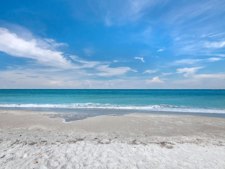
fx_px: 98
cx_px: 105
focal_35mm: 15
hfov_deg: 98.0
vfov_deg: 81.7
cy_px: 89
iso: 400
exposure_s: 1/2000
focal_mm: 7
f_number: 8
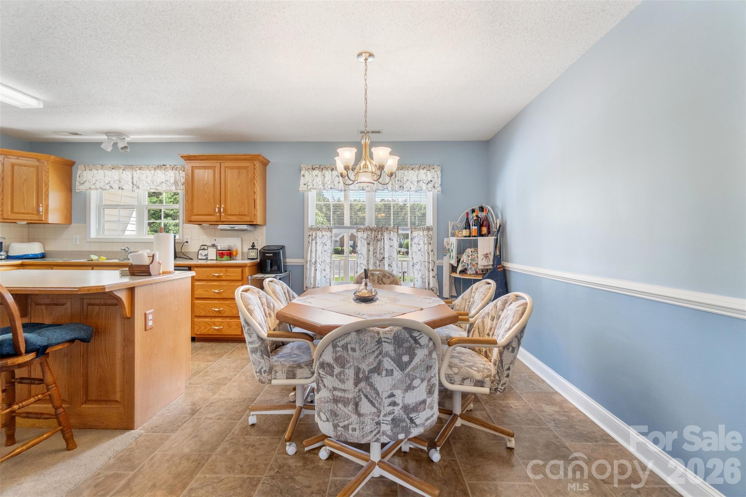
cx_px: 373
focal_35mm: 15
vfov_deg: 77.3
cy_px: 248
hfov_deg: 100.4
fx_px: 311
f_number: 4.5
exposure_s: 1/30
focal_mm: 10
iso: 400
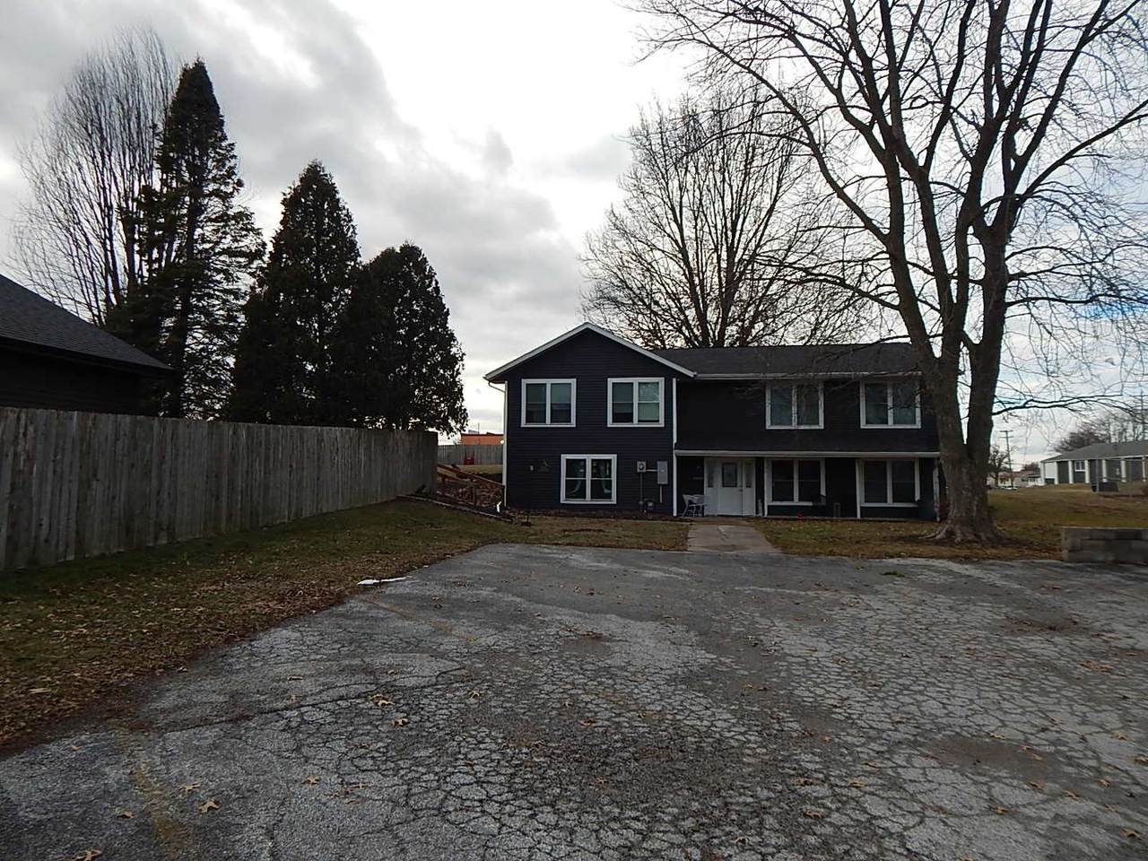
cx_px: 574
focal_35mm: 22
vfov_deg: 61.1
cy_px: 430
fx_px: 730
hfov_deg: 76.4
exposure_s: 1/800
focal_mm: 4
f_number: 3
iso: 125
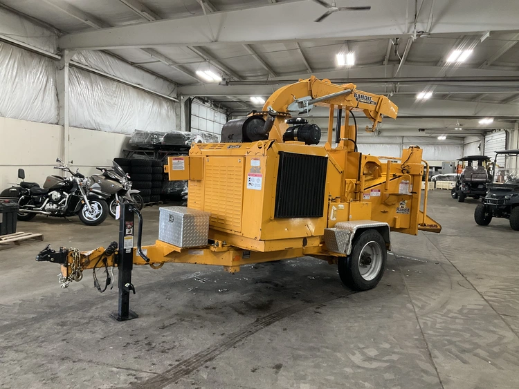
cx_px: 260
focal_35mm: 29
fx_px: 435
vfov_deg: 48.3
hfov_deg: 61.6
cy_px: 194
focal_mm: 3
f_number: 1.8
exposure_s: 1/60
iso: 200
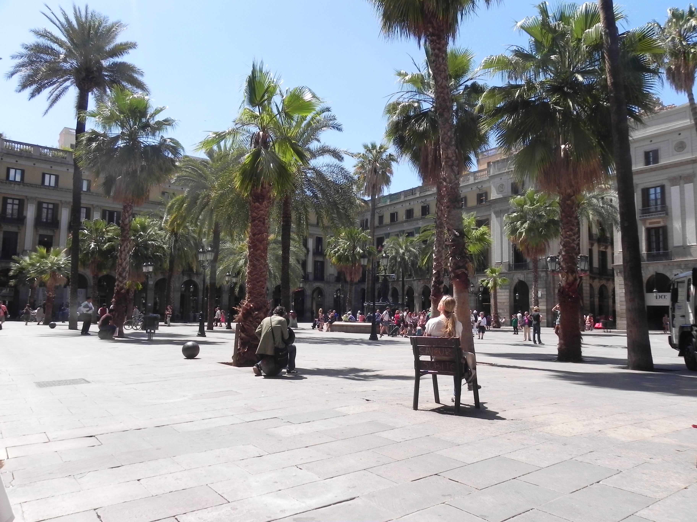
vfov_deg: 53.1
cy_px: 261
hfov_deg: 67.3
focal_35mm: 26
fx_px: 524
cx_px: 348
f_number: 6.3
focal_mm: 4.6
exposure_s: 1/314
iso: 160
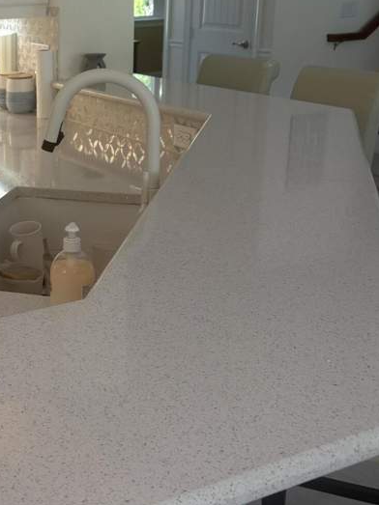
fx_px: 774
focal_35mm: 53
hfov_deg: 26.1
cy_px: 211
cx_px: 4
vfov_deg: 36.1
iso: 100
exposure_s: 1/120
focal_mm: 5.96
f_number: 1.6
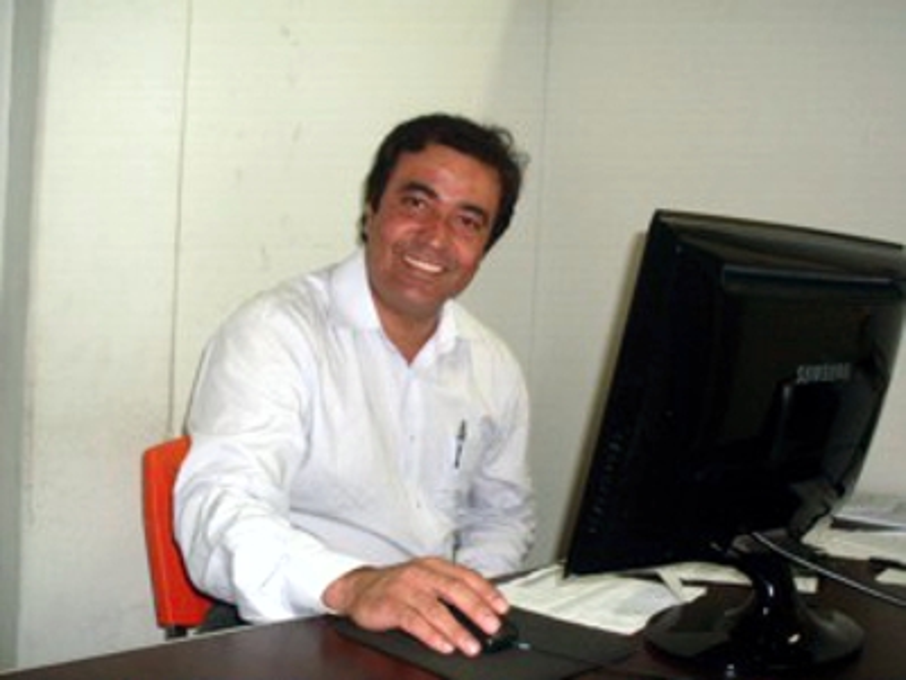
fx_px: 995
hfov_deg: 49.0
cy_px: 340
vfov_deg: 37.7
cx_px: 453
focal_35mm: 38
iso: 100
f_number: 2.8
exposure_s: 1/45
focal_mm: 6.3
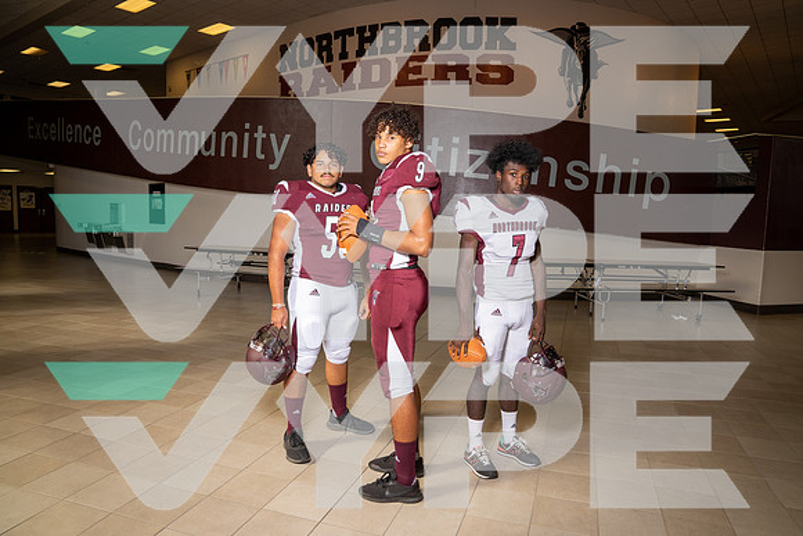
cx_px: 402
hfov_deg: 71.5
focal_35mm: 25
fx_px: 558
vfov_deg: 51.3
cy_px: 268
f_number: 8
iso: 800
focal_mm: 25
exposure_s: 1/250
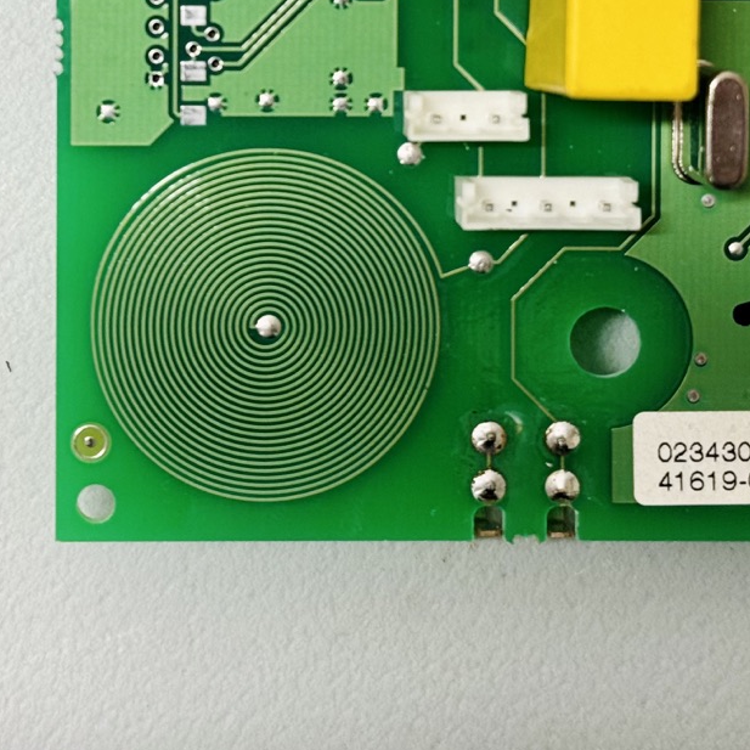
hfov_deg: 15.8
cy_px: 38
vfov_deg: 15.6
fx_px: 2696
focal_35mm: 110
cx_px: 255
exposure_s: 1/50
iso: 125
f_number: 1.78
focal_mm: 6.86
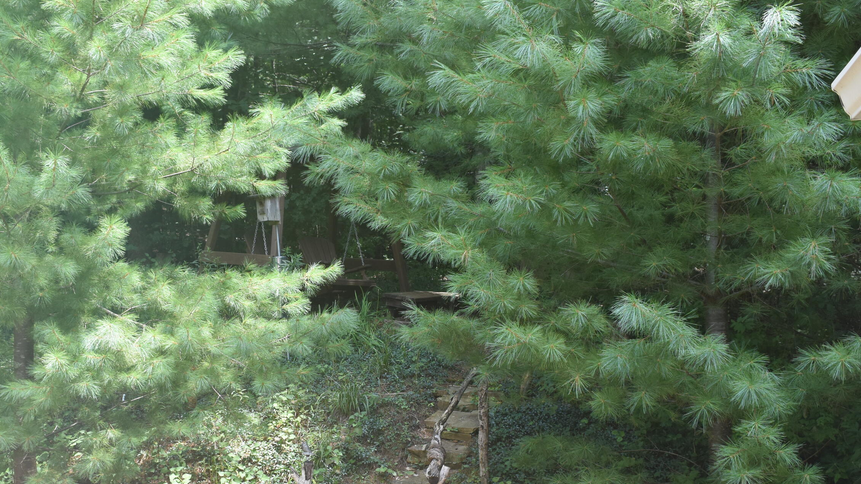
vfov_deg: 25.7
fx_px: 1050
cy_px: 359
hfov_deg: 44.5
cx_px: 383
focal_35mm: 46
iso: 400
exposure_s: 1/250
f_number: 5.6
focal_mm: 22
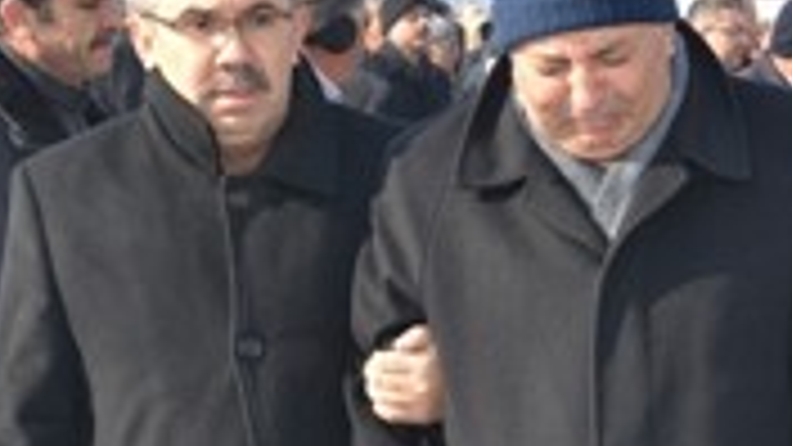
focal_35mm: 88
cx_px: 644
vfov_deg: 13.7
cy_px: 273
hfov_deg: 23.8
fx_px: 1848
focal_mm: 22
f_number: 5
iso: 100
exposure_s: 1/200
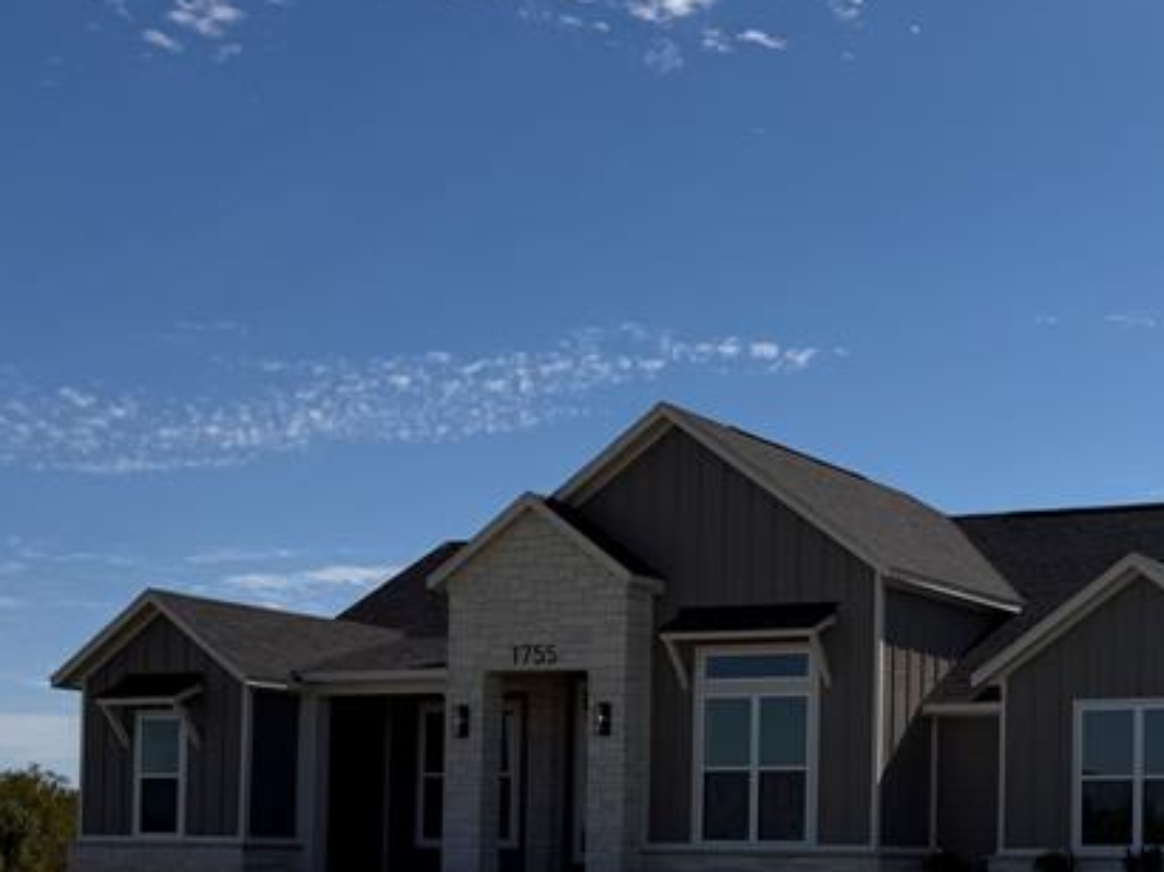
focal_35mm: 60
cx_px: 1150
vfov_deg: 23.6
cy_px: 807
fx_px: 2016
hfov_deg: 30.1
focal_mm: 6.76
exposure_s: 1/14286
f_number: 1.78
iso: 80
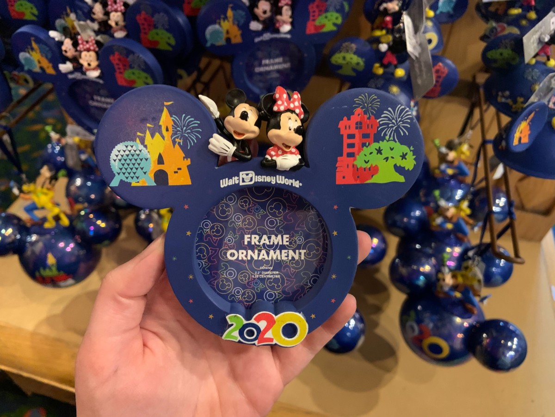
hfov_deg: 67.3
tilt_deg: -46.1
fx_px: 417
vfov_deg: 53.1
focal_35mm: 26
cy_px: 208
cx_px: 278
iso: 800
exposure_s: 1/24
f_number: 1.8
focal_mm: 4.25
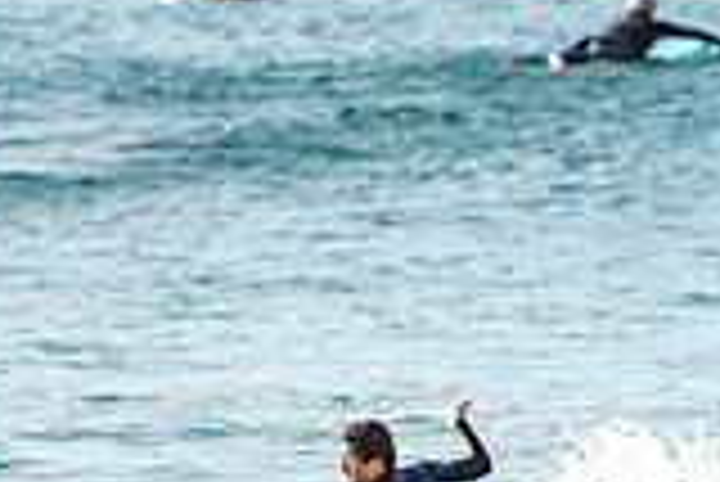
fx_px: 21759
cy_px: 660
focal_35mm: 1087
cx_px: 450
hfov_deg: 1.9
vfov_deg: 1.3
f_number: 3.2
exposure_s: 1/1600
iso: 100
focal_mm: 200
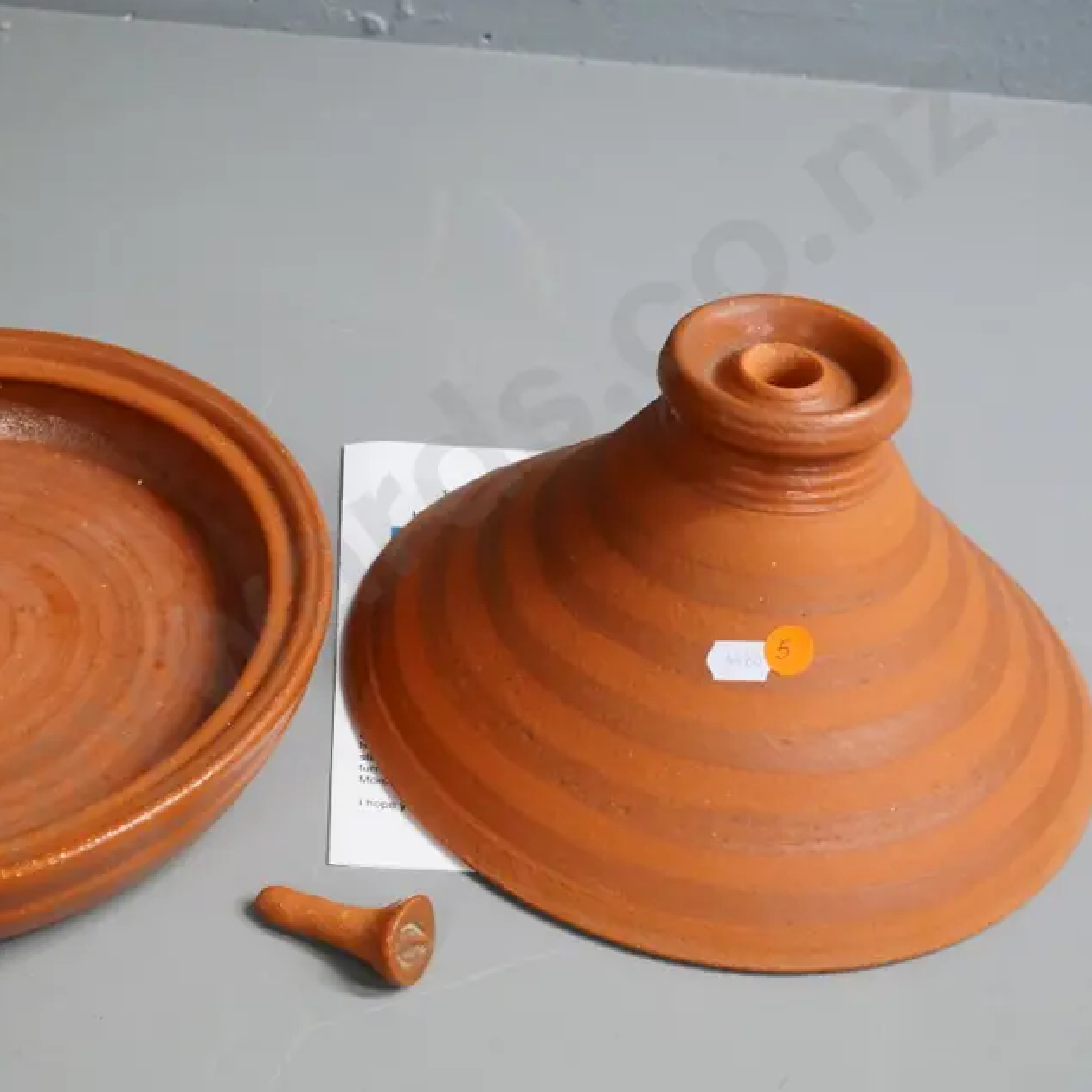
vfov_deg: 39.1
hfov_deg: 38.1
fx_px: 1535
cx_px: 261
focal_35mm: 43
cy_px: 625
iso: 3200
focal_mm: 15
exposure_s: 1/80
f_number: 5.6
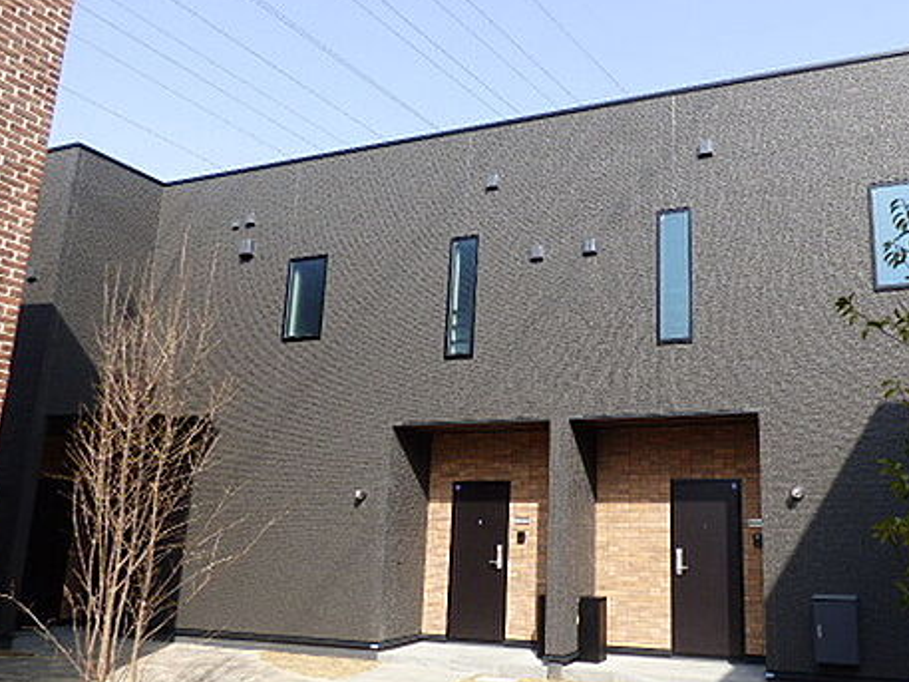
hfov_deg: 61.9
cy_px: 370
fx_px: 735
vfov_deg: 49.7
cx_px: 605
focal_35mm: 28
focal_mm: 3.58
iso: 100
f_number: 2.8
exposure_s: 1/800
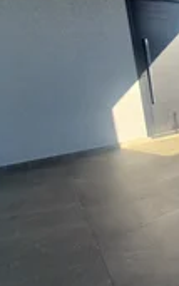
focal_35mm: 31
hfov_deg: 26.2
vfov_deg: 61.2
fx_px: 242
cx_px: 283
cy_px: 136
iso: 50
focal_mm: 1.74
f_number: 2.2
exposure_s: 1/510
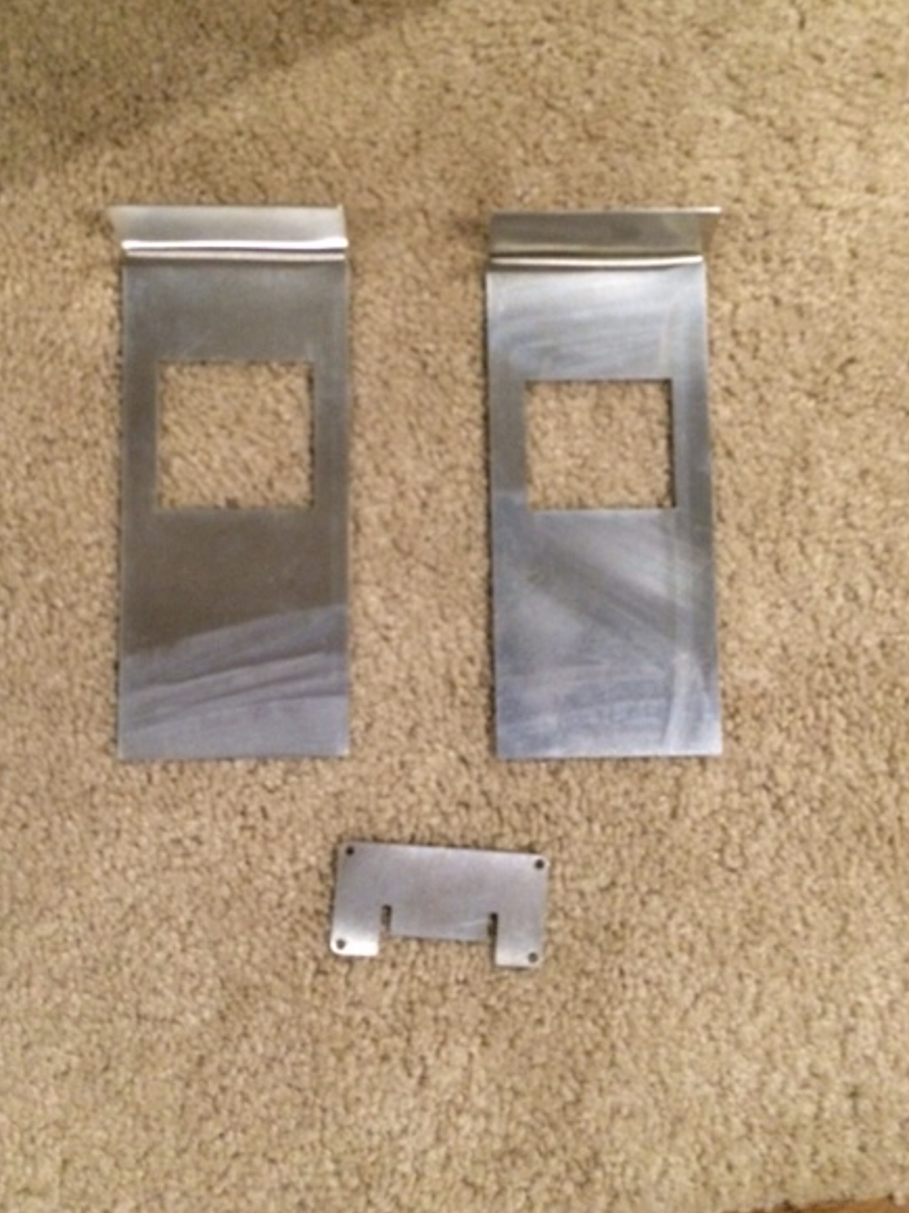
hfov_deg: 44.2
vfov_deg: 56.8
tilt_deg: -84.5
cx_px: 453
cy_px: 567
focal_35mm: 32
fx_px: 1120
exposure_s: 1/15
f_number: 2.2
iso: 250
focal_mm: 4.15
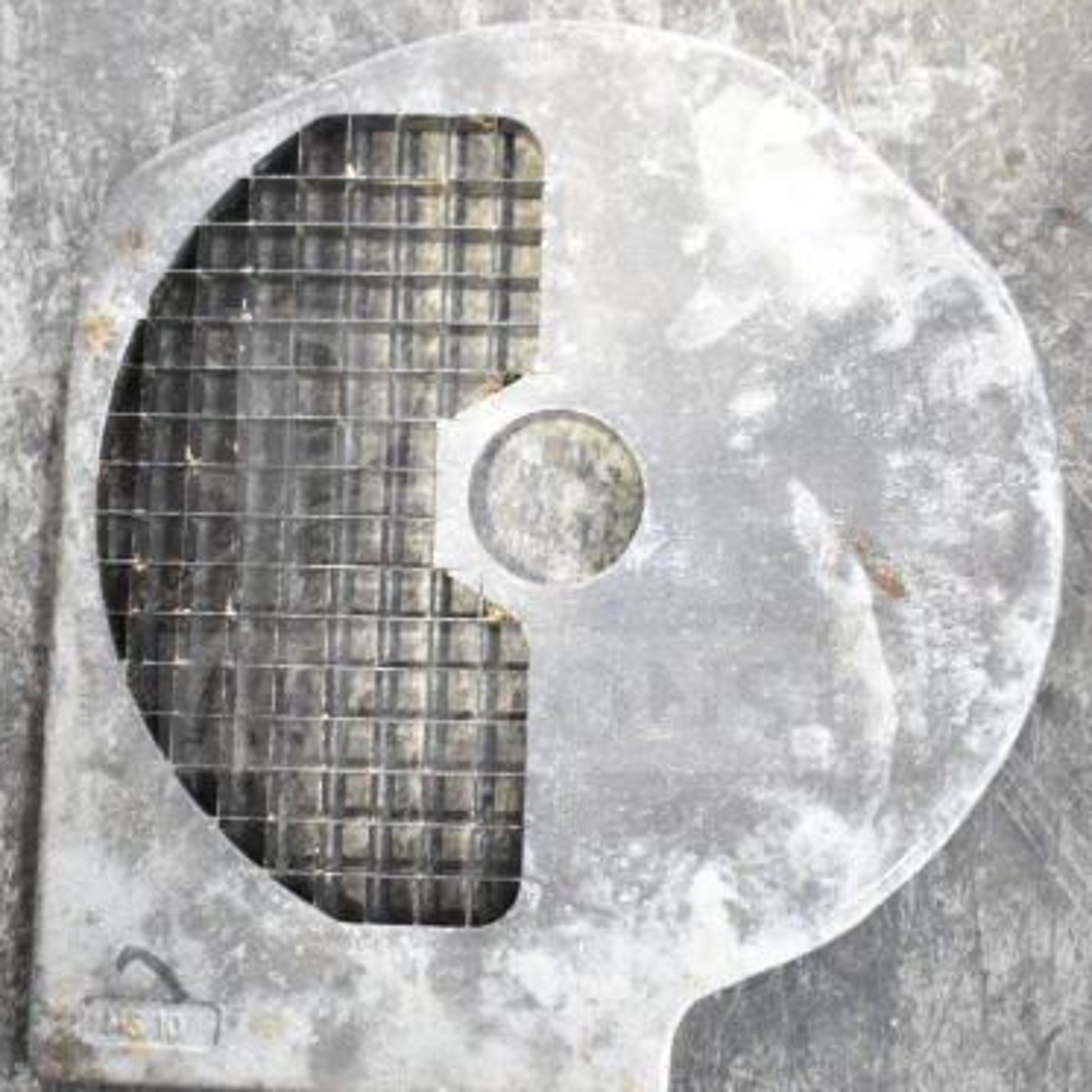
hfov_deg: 34.0
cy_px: 540
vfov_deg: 34.0
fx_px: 1785
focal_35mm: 50
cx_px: 486
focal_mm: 24
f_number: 4
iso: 1600
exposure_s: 1/60
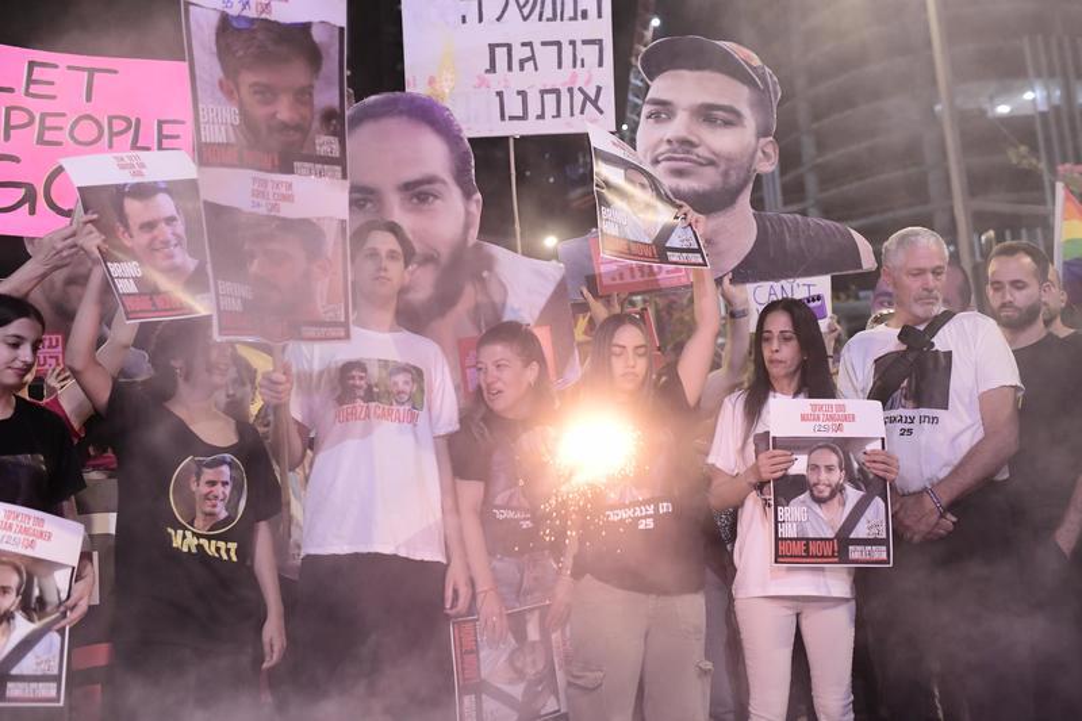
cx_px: 541
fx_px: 1052
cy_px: 360
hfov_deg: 54.4
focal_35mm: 35
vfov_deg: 37.8
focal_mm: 35
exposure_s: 1/250
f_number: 3.2
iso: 8000
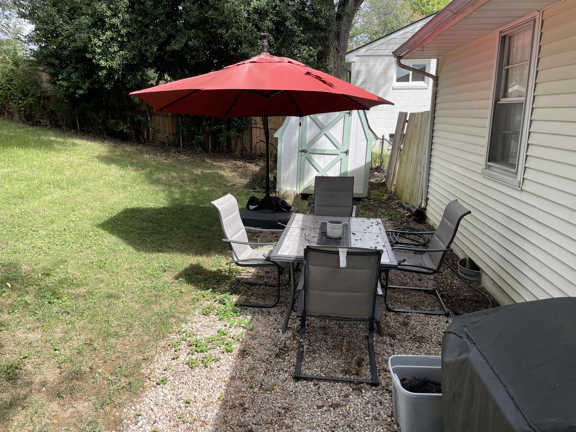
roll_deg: +0.0
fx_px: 433
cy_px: 216
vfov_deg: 53.1
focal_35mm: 26
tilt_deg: -13.0
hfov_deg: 67.3
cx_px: 288
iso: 32
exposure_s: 1/917
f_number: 1.6
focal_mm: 4.2
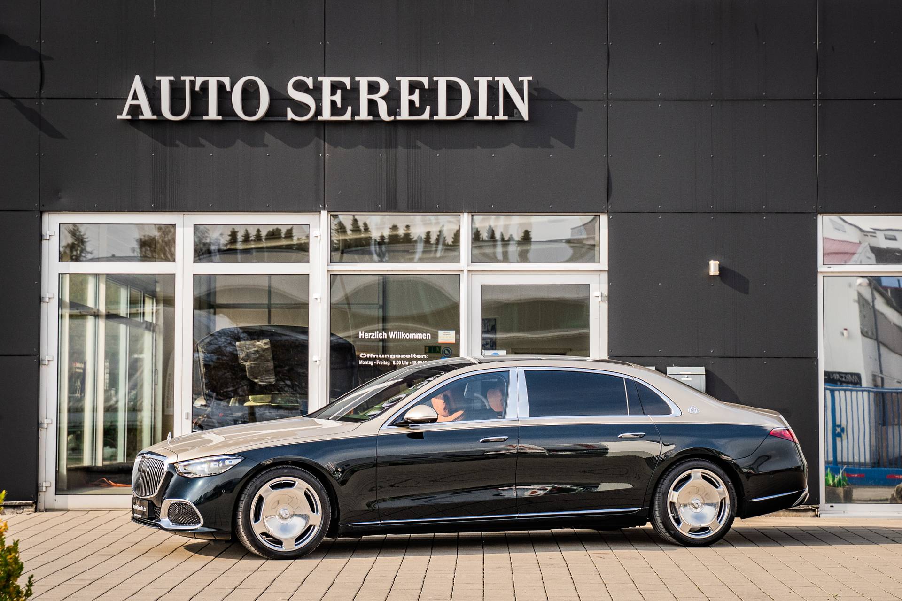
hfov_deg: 31.0
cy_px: 300
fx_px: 1628
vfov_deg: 20.9
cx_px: 451
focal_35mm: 65
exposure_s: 1/500
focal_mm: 65
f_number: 5
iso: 1000
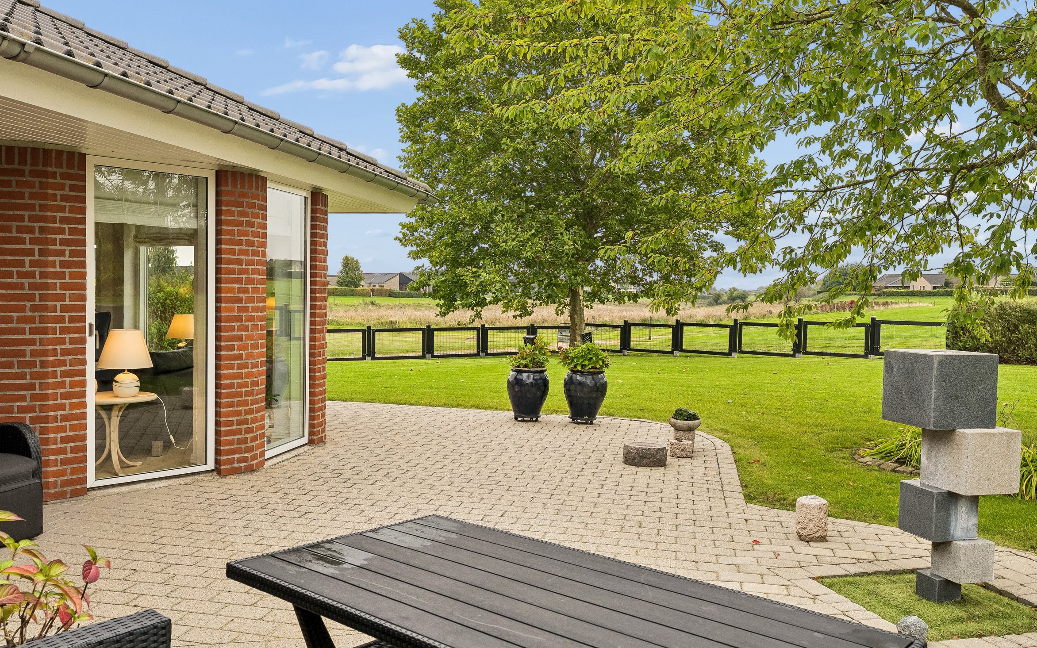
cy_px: 334
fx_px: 866
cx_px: 490
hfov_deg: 61.8
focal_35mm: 31
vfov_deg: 41.0
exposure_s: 1/100
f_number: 8
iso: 800
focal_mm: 23.5
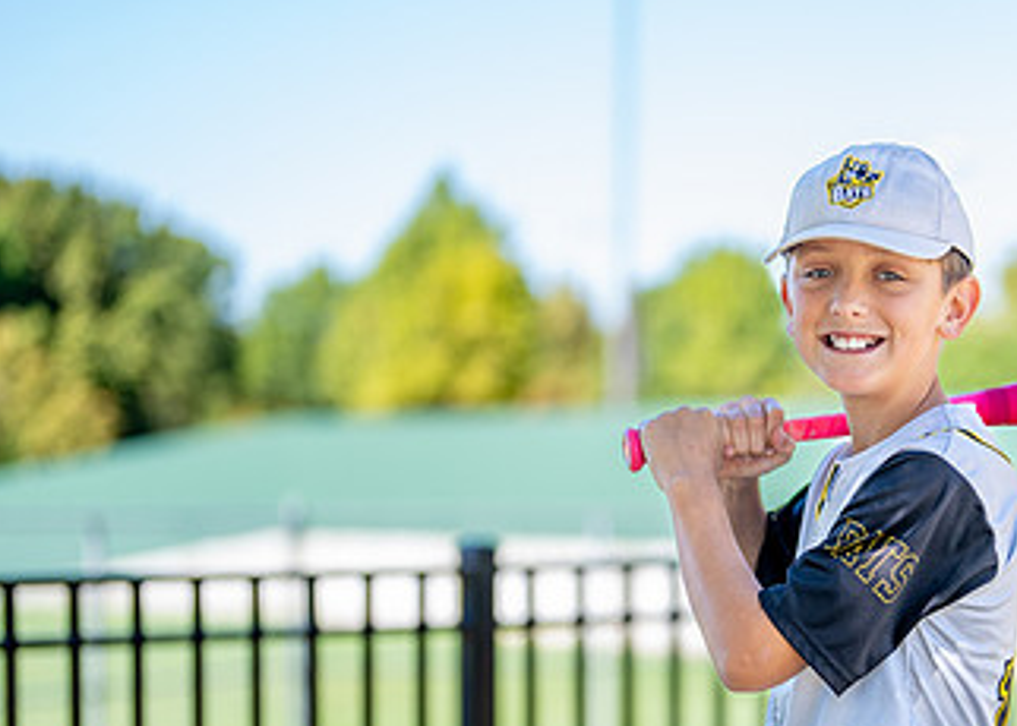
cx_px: 881
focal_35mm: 107
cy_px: 583
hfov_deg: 18.4
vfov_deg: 13.3
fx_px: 3091
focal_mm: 50
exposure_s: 1/1600
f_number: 1.2
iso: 100
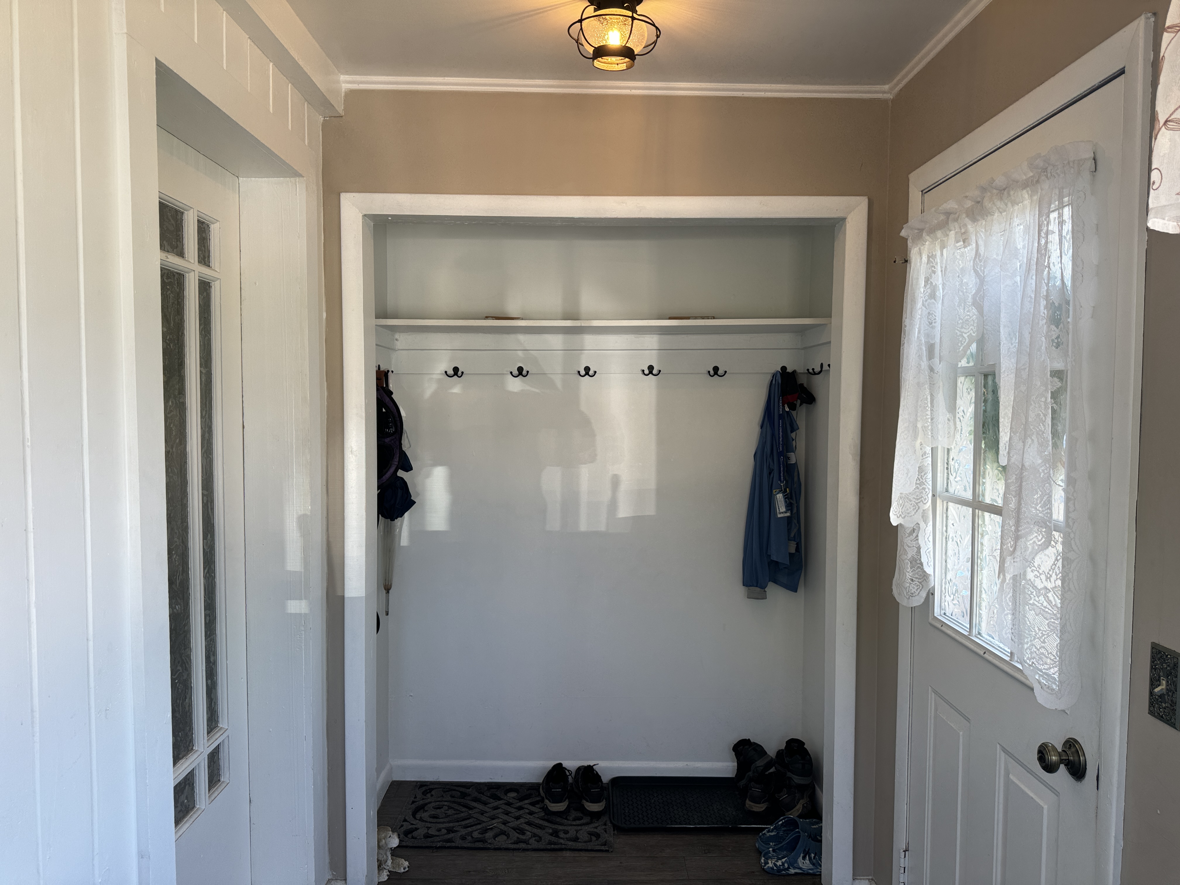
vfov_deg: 56.8
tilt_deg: -3.7
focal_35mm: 24
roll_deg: -0.2
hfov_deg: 71.6
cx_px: 590
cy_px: 442
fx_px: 818
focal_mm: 6.86
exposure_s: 1/165
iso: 64
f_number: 1.78
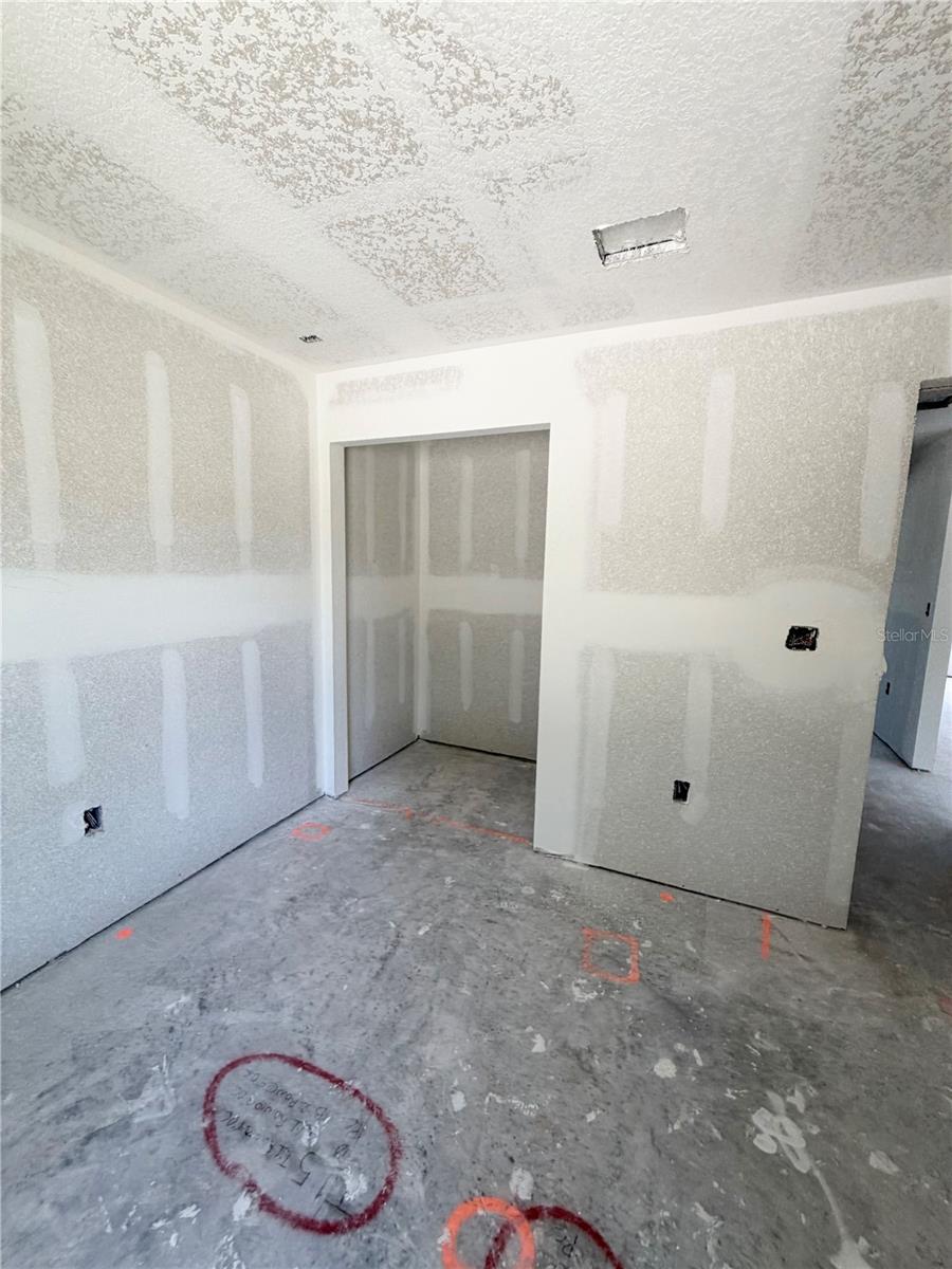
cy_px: 634
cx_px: 476
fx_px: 513
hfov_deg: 85.7
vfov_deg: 102.1
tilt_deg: -6.3
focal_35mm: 14
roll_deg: -1.6
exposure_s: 1/121
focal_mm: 2.22
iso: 100
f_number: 2.2
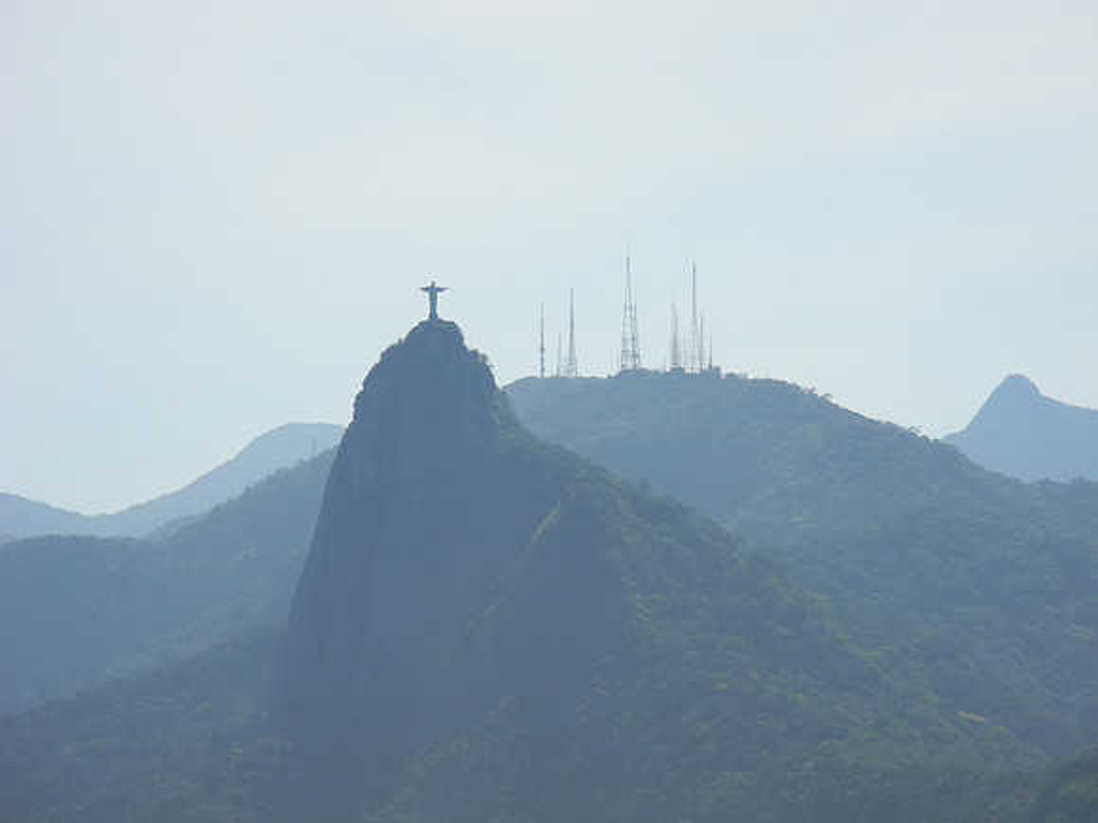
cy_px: 412
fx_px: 6344
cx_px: 549
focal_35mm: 200
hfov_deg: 9.9
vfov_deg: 7.4
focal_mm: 42.6
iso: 100
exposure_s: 1/1073
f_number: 5.6
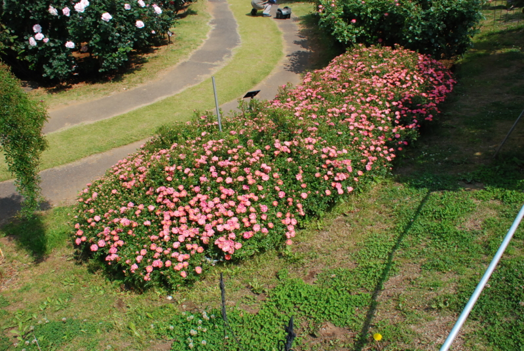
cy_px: 176
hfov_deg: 67.3
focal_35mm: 27
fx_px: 394
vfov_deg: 48.1
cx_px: 262
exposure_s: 1/640
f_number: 13
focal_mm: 18
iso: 800
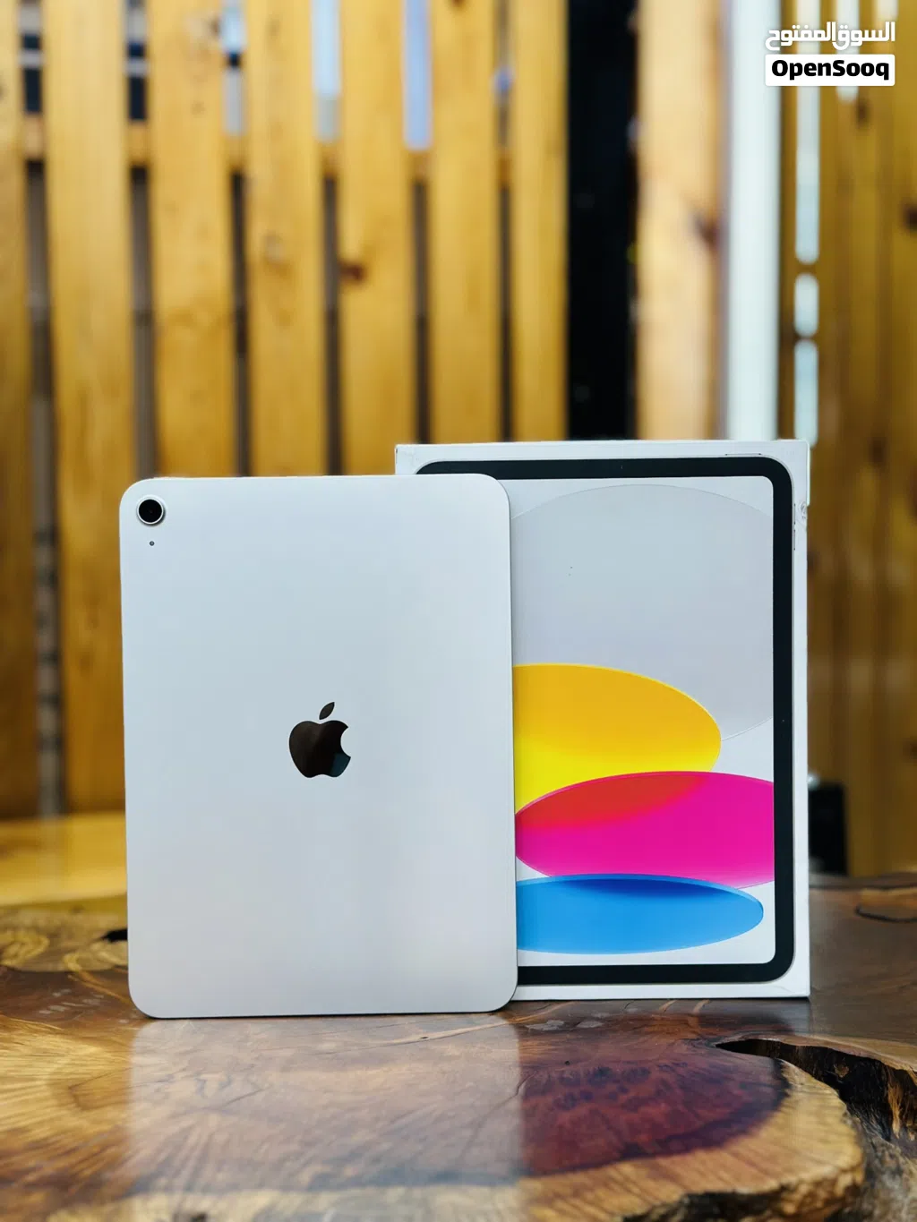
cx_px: 458
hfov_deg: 30.3
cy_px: 611
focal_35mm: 48
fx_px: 1695
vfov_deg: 39.7
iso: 125
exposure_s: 1/100
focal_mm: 6.86
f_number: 1.78
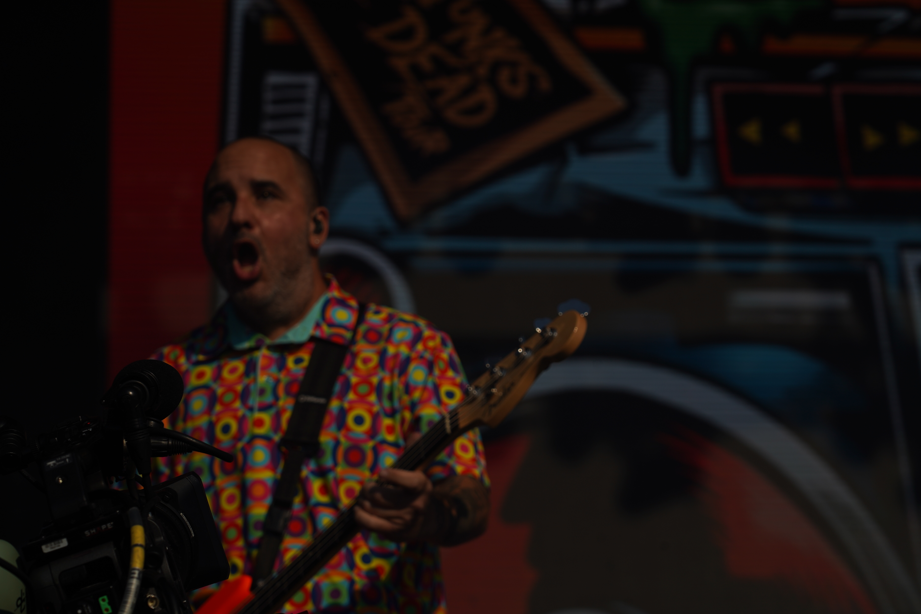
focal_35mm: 105
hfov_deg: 19.5
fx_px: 2686
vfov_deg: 13.0
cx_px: 460
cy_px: 307
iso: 100
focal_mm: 105
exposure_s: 1/1600
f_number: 8
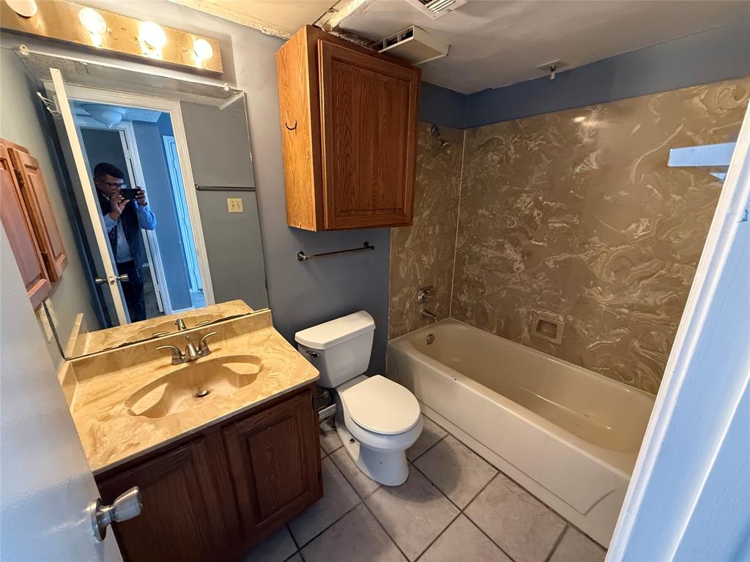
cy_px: 281
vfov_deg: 85.7
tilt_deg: -16.0
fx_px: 303
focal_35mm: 14
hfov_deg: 102.1
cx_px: 375
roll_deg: +0.9
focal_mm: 2.22
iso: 800
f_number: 2.2
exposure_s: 1/60
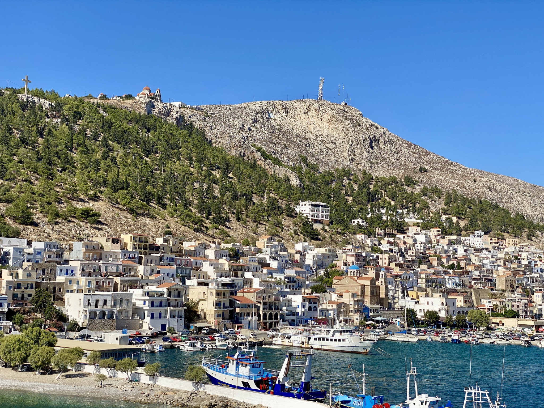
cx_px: 272
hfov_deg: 36.8
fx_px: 817
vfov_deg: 28.0
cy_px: 204
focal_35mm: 52
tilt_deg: +5.3
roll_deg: -1.8
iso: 20
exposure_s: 1/2083
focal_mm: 6
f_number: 2
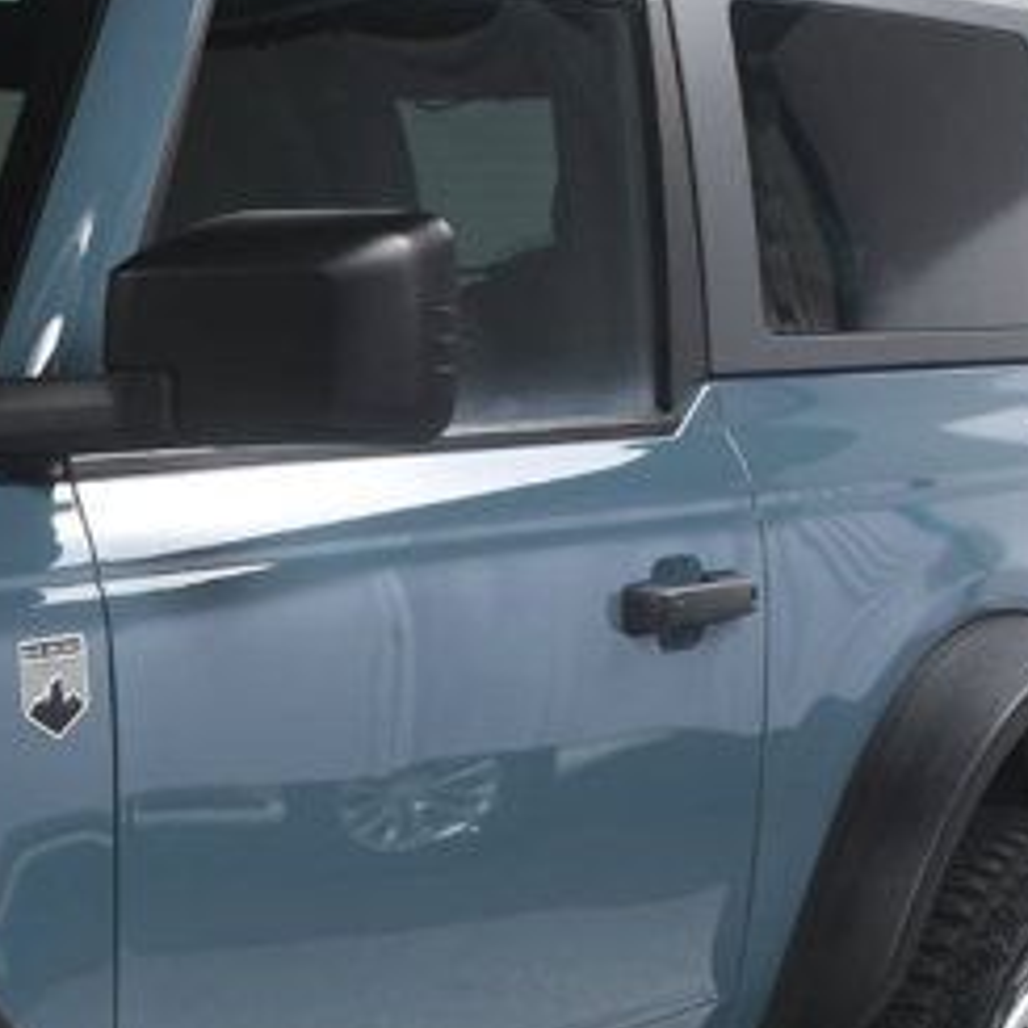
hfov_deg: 14.0
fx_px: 3931
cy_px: 944
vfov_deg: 14.7
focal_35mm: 117
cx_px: -524
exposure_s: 1/160
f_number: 9
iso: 100
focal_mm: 22
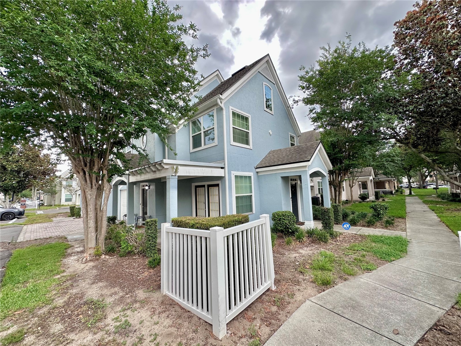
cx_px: 230
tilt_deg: +5.5
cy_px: 173
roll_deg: +3.5
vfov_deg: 85.7
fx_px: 186
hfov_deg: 102.1
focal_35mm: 14
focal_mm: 2.22
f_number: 2.2
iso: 80
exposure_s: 1/99
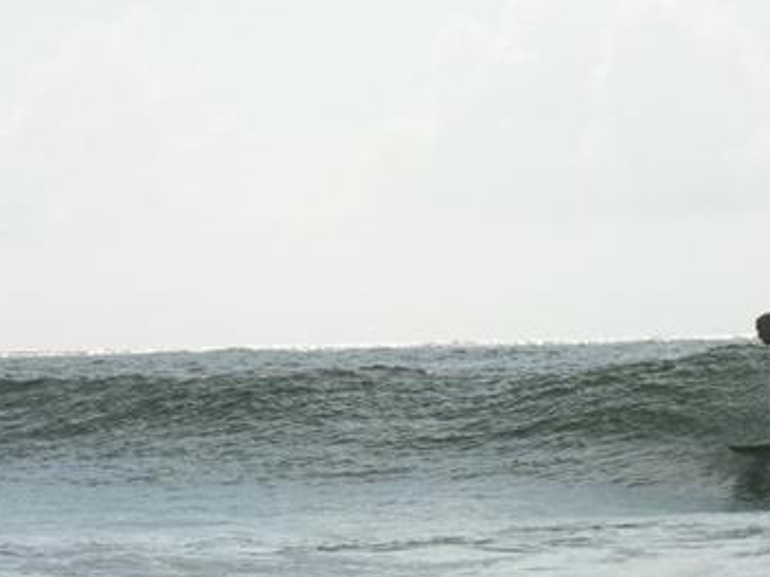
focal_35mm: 274
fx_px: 6093
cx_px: 400
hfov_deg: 7.2
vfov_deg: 5.4
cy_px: 305
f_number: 4
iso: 50
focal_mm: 44.5
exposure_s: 1/784
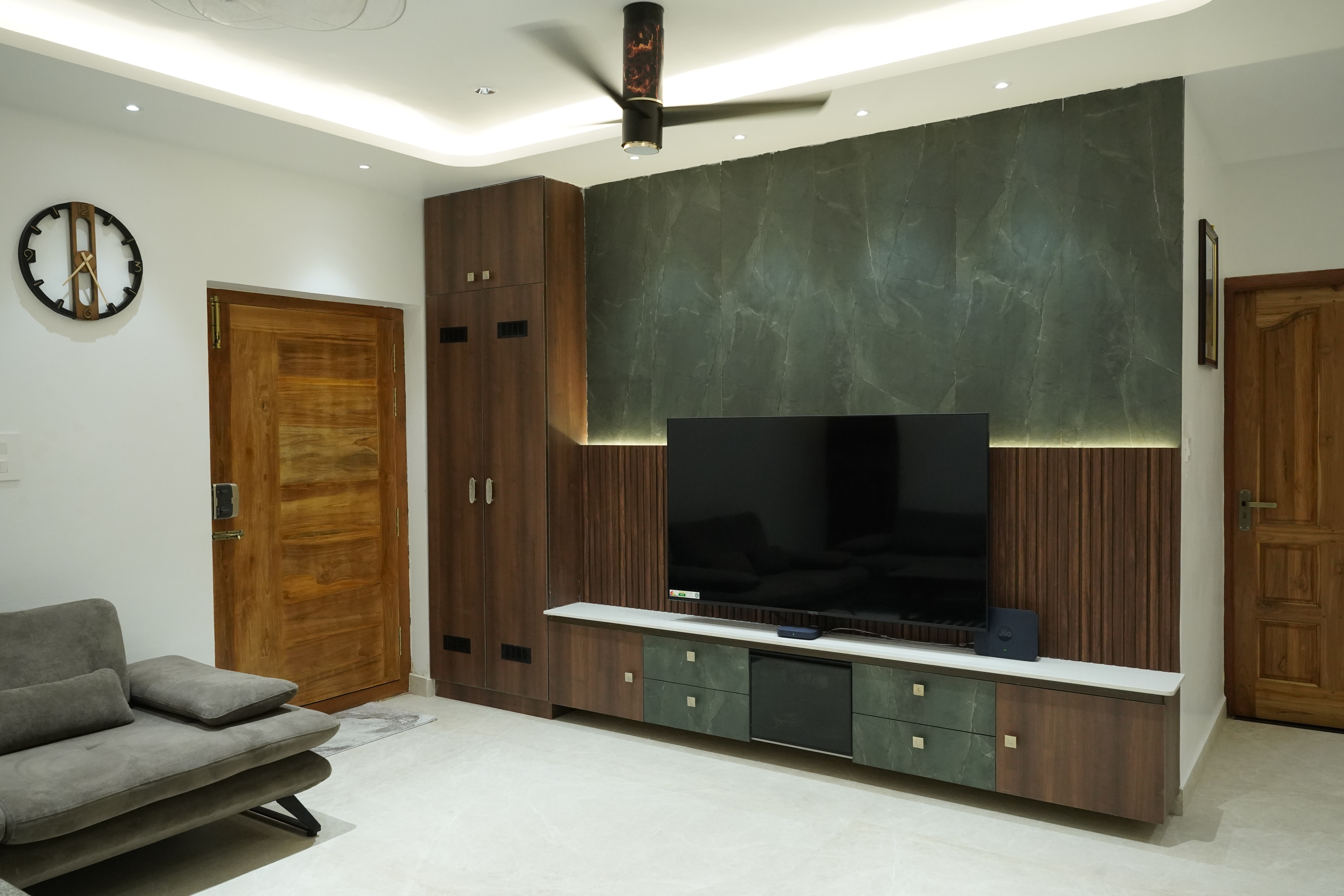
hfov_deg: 66.6
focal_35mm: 27
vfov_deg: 47.3
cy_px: 448
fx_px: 1023
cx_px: 672
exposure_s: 1/100
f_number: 9
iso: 5000
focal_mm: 27.4
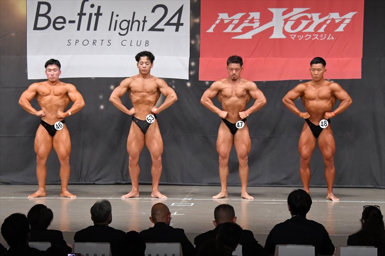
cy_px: 128
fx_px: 1571
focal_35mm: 147
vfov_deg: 9.3
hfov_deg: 14.0
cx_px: 192
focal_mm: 98
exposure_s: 1/400
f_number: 5.6
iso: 6400
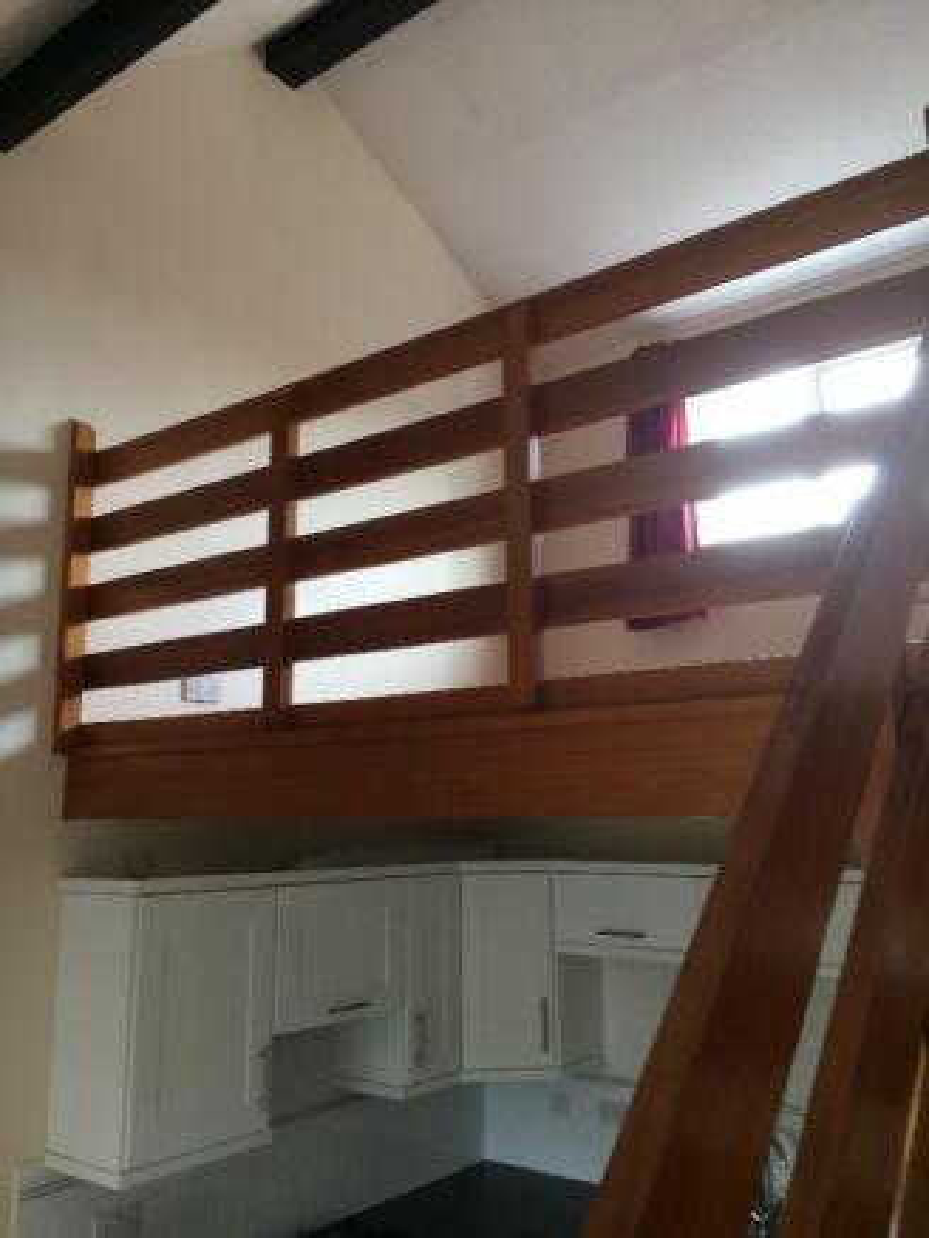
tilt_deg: +11.4
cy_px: 619
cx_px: 464
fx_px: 1037
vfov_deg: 61.6
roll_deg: +1.6
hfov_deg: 48.2
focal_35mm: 29
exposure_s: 1/33
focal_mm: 4.15
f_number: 2.2
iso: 50
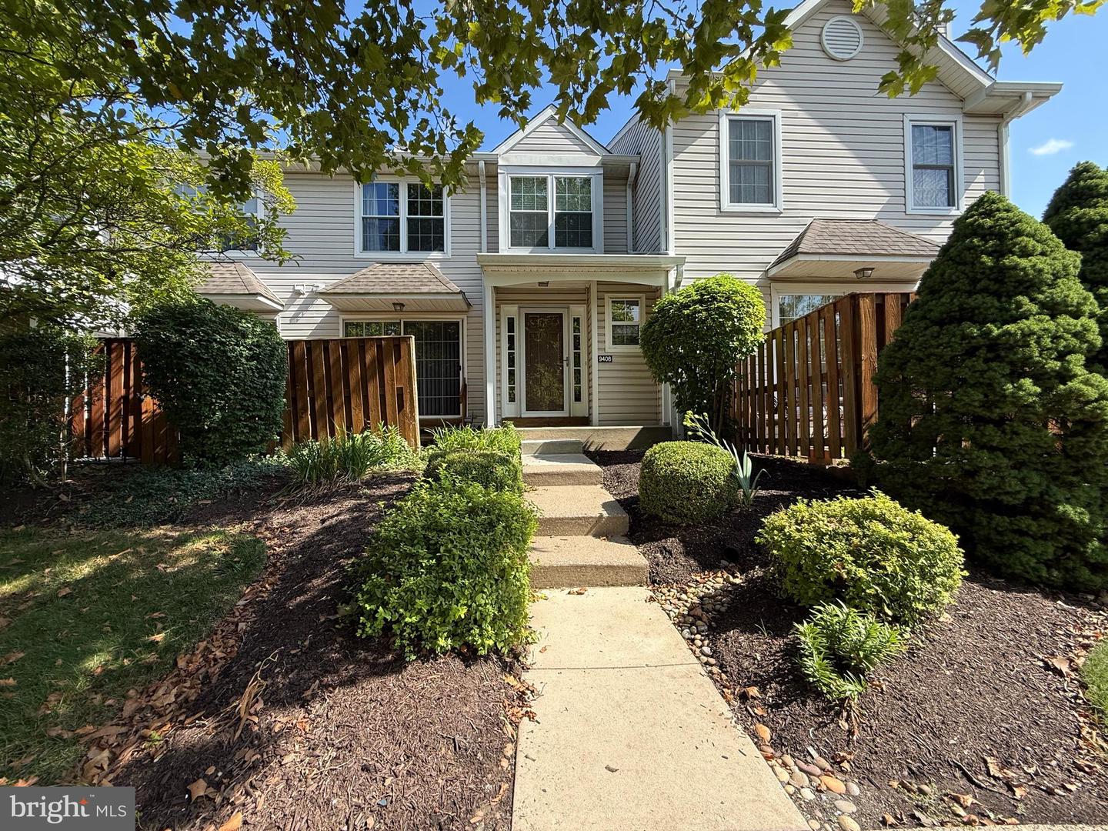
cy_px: 416
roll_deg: +0.7
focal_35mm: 14
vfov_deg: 85.7
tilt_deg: +1.0
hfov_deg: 102.1
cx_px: 554
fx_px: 448
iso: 64
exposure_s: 1/679
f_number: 2.2
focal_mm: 2.22
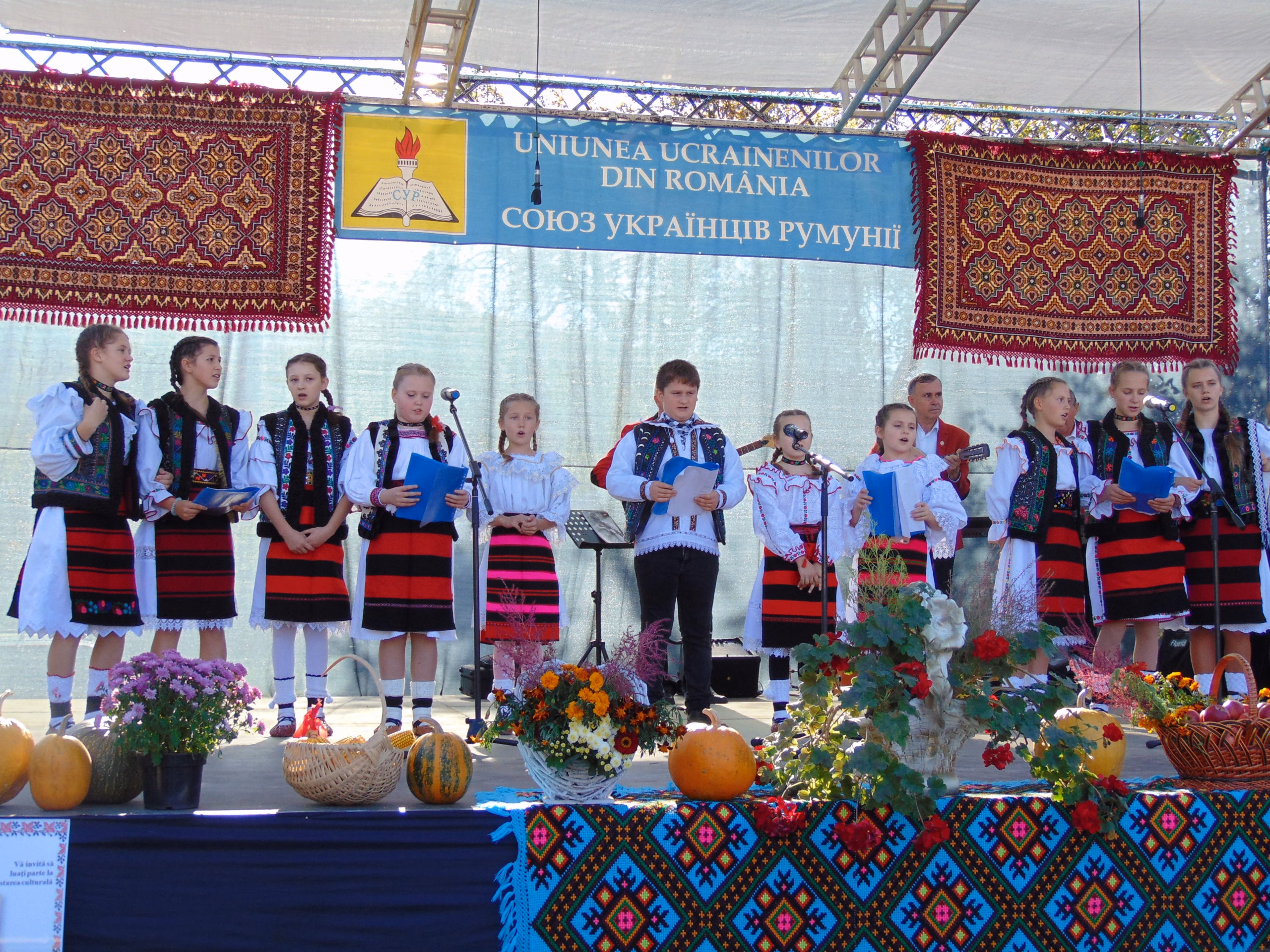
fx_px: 1834
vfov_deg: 29.1
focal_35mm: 50
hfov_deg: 38.2
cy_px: 476
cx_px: 635
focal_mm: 9
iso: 80
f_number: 3.5
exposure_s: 1/160
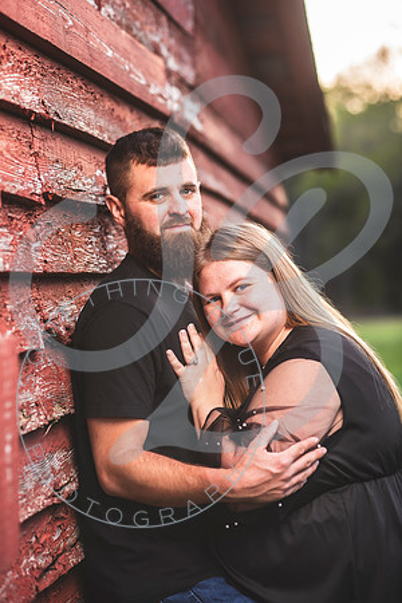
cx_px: 201
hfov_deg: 16.1
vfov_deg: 23.9
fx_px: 1424
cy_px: 302
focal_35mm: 85
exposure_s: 1/250
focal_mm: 85
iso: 100
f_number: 2.8
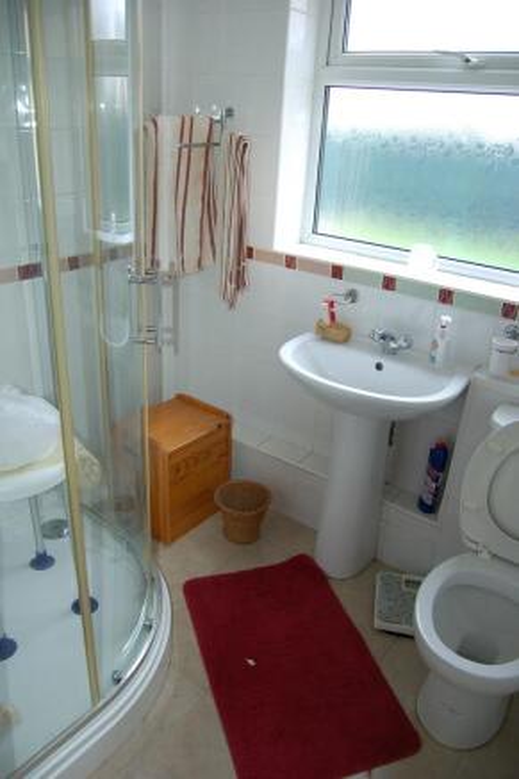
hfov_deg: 47.9
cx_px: 260
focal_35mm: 27
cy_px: 390
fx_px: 584
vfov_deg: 67.4
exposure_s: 1/60
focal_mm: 18
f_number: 3.5
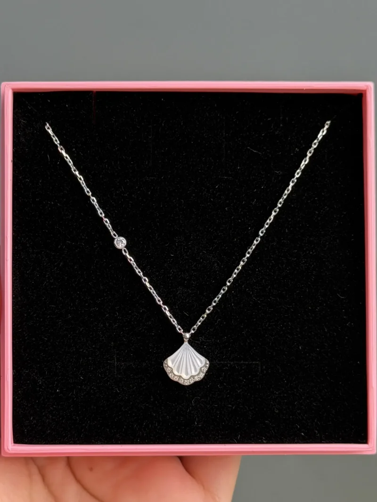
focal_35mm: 48
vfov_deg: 39.7
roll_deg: +0.1
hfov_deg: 30.3
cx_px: 188
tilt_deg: -24.0
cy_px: 251
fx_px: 697
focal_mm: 6.76
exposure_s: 1/179
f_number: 1.78
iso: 50
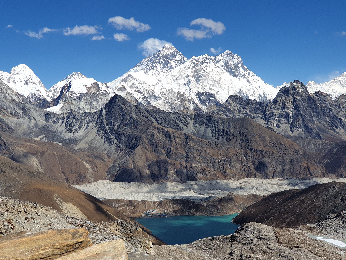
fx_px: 520
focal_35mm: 52
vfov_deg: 28.0
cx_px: 173
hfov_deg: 36.8
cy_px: 130
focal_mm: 6
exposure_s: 1/1437
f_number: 2.4
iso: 25
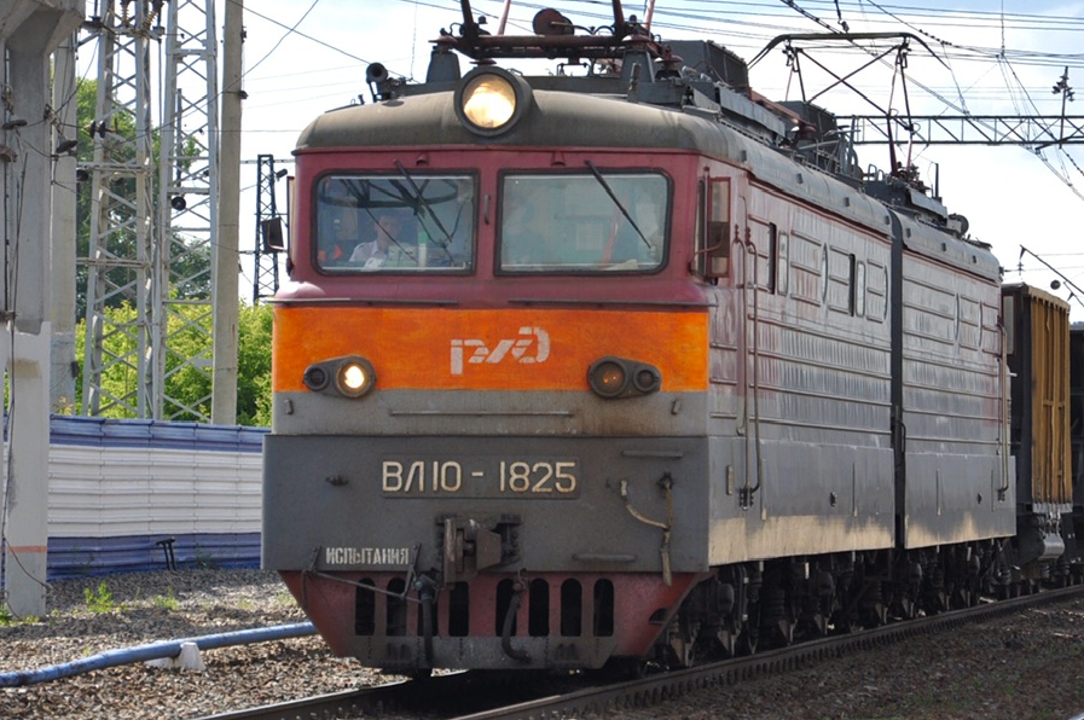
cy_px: 294
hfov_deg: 9.2
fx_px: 6759
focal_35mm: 225
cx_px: 674
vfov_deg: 6.1
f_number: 5.6
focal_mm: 105
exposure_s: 1/1250
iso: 400
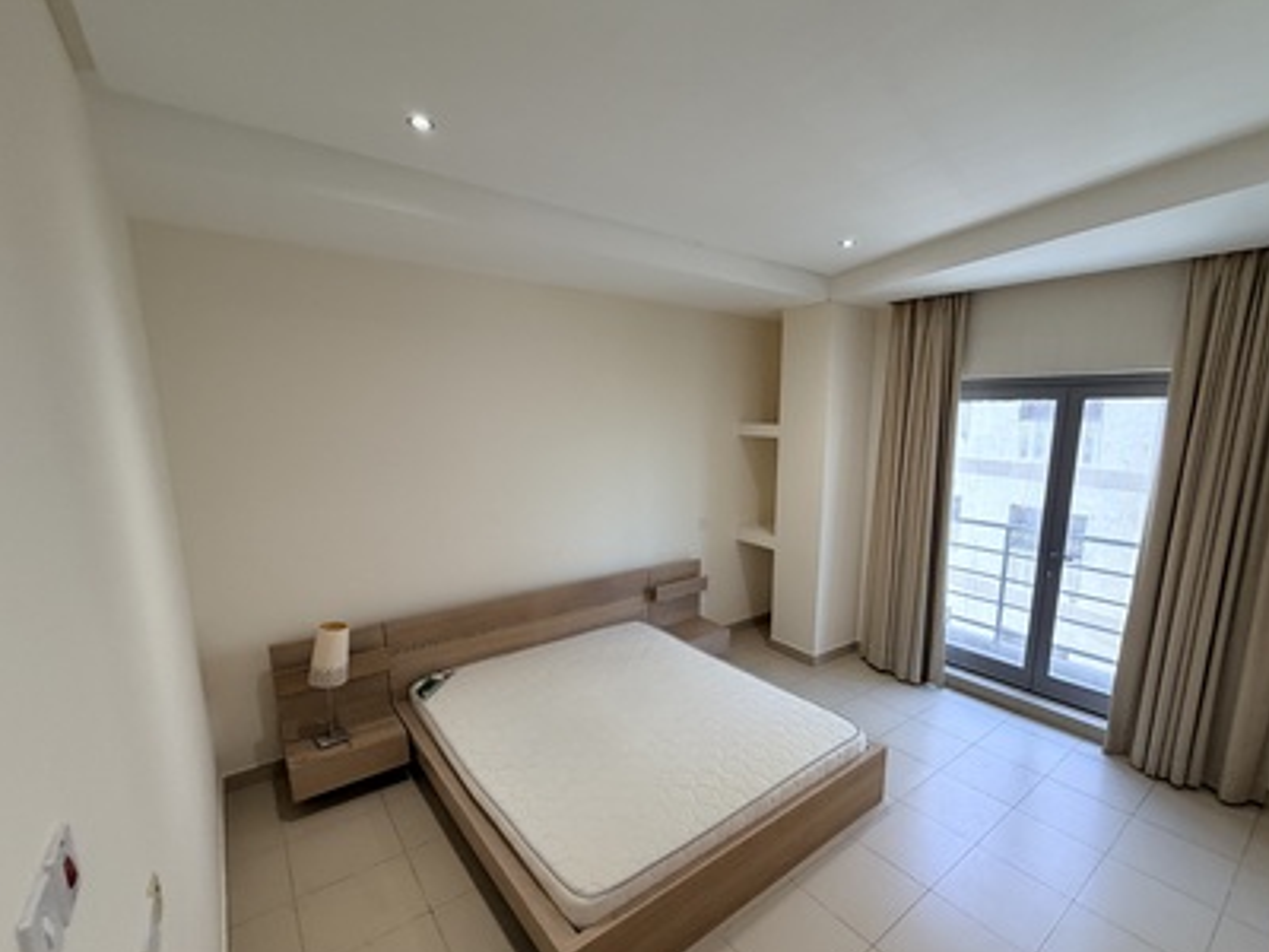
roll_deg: +0.5
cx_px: 719
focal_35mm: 16
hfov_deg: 94.0
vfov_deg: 77.9
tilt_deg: -9.8
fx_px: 587
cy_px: 525
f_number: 2.2
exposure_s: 1/100
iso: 250
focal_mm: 2.22
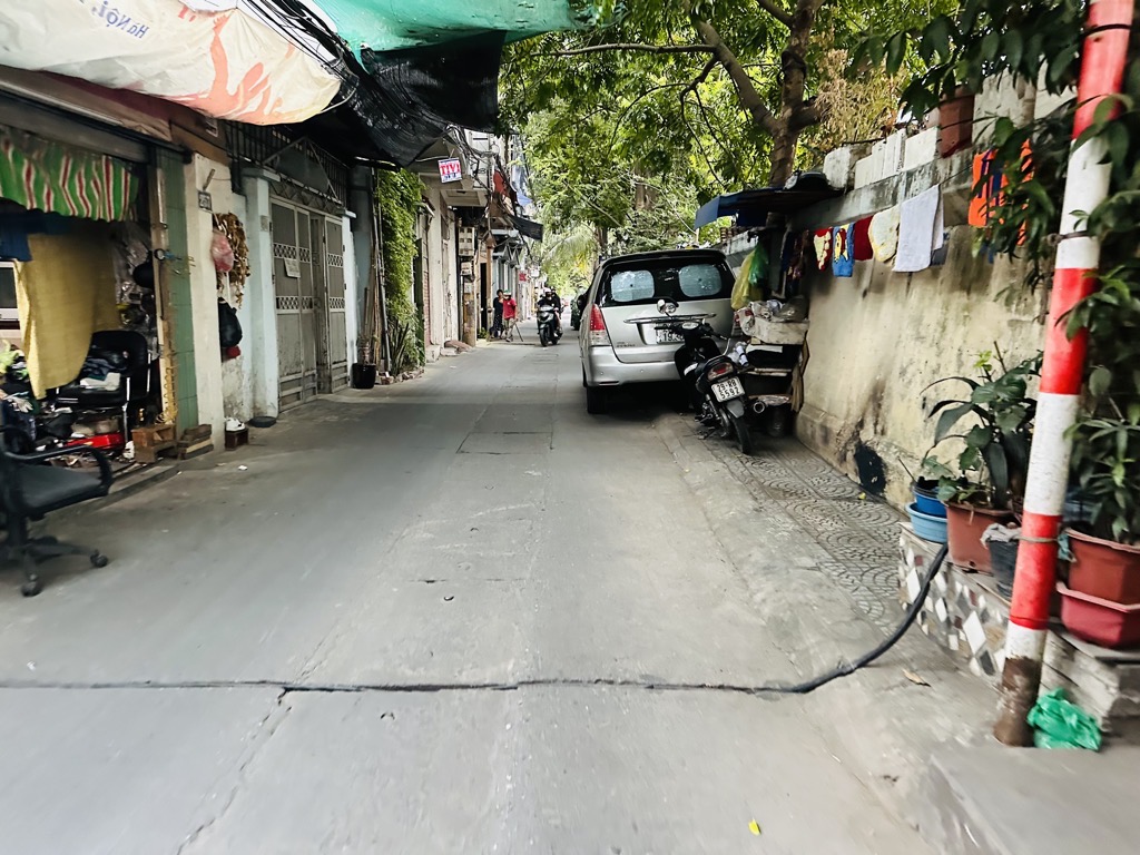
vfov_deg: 56.8
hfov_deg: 71.6
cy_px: 428
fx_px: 790
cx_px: 570
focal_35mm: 24
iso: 1000
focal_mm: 6.86
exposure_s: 1/58
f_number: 1.78
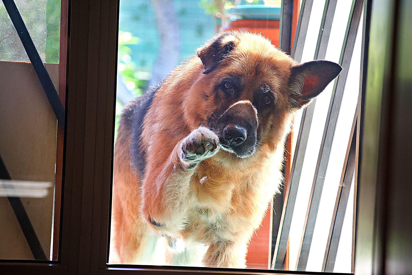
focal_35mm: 153
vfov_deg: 9.0
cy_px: 138
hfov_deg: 13.4
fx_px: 1751
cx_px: 206
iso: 1800
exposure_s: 1/500
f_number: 4.5
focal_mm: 102
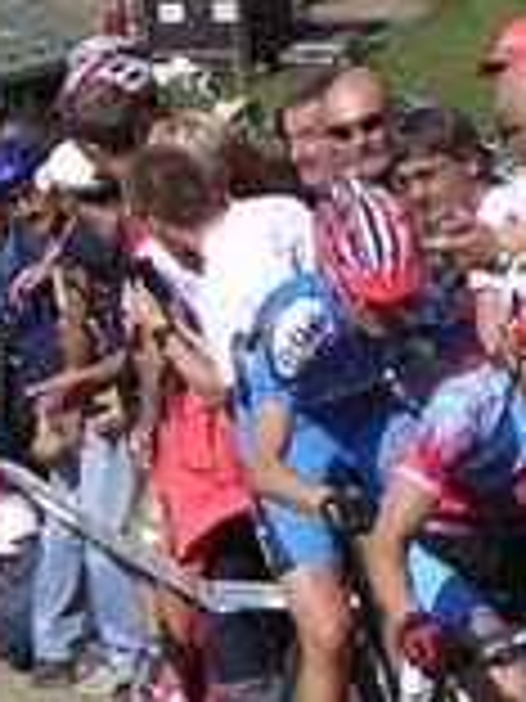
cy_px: 482
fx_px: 8205
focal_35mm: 405
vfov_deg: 4.9
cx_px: 578
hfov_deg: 3.7
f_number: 4.9
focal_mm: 17.4
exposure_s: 1/500
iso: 100
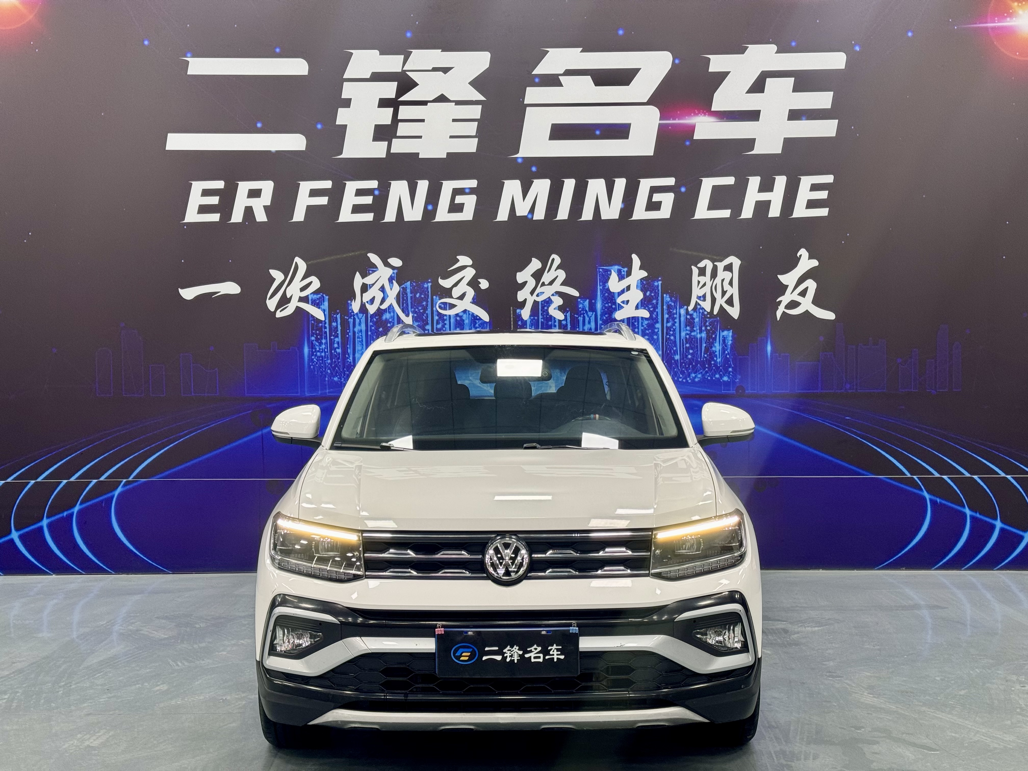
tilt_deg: -1.1
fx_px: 1425
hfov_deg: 39.7
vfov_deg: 30.3
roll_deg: +0.6
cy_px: 386
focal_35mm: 48
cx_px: 514
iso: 100
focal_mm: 6.76
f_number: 1.78
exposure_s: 1/50
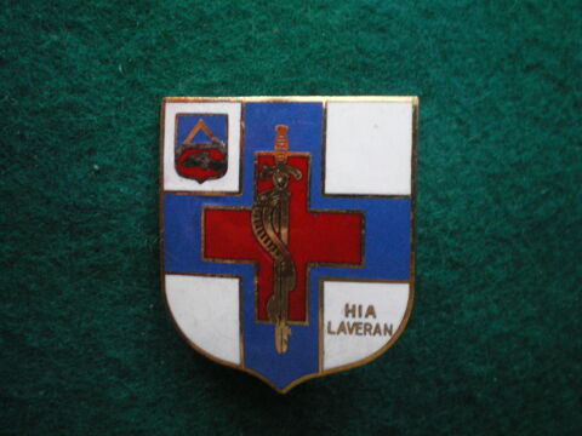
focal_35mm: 38
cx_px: 291
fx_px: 639
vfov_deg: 37.7
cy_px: 218
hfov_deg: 49.0
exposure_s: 1/25
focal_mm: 6.3
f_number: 3.1
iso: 400
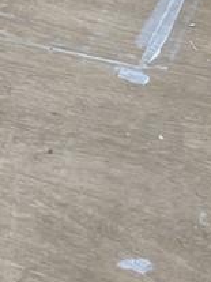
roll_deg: +1.1
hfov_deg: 7.7
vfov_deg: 8.5
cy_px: -579
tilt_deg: -15.2
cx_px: 98
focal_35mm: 193
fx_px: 1570
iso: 32
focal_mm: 5.1
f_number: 1.6
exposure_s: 1/209
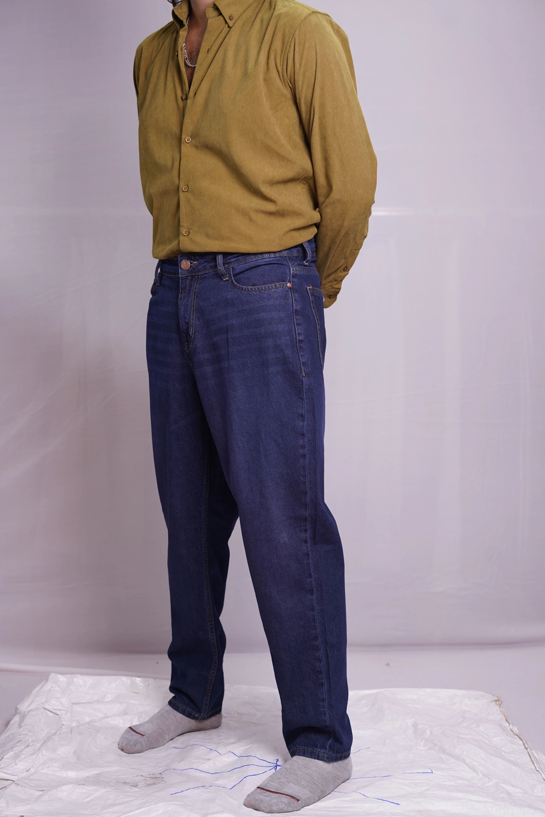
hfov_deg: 27.0
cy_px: 408
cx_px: 272
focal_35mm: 50
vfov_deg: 39.6
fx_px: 1135
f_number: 3.5
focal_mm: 50
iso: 640
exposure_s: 1/100
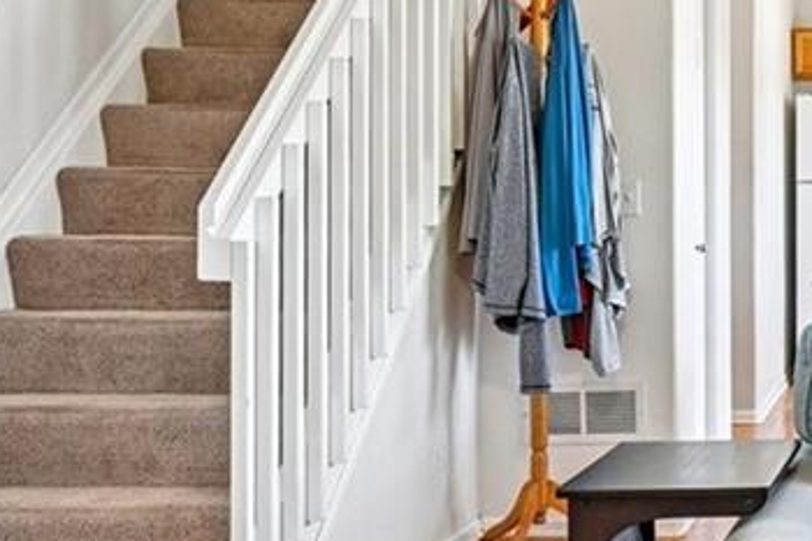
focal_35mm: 64
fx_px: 1443
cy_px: 179
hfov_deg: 28.1
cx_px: 933
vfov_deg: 21.1
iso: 400
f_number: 10
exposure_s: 1/13
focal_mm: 14
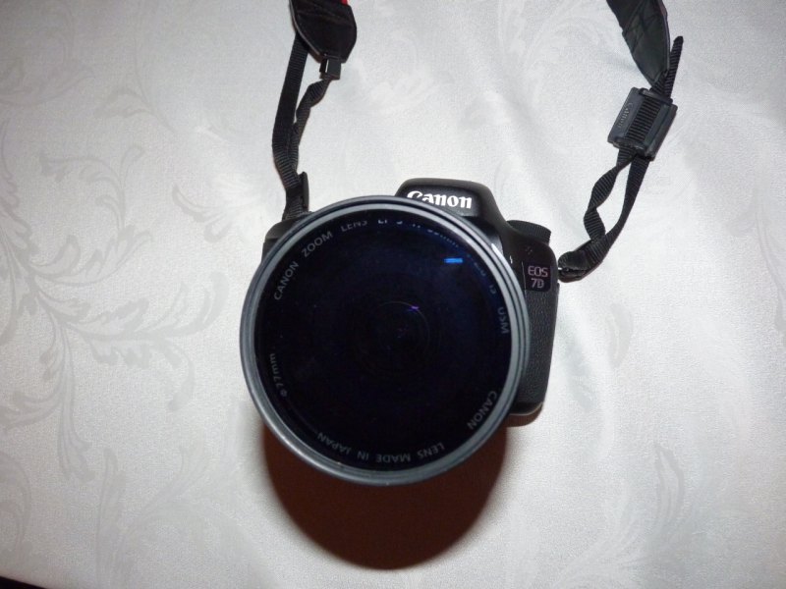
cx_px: 393
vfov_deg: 51.4
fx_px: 613
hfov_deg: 65.3
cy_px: 294
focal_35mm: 27
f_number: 2.8
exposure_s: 1/30
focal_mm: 4.8
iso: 400
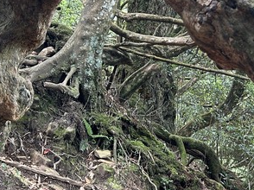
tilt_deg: +12.4
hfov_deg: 28.1
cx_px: 160
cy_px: 95
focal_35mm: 69
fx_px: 506
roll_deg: +3.0
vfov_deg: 21.3
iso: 125
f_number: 1.5
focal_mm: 5.7
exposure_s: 1/101
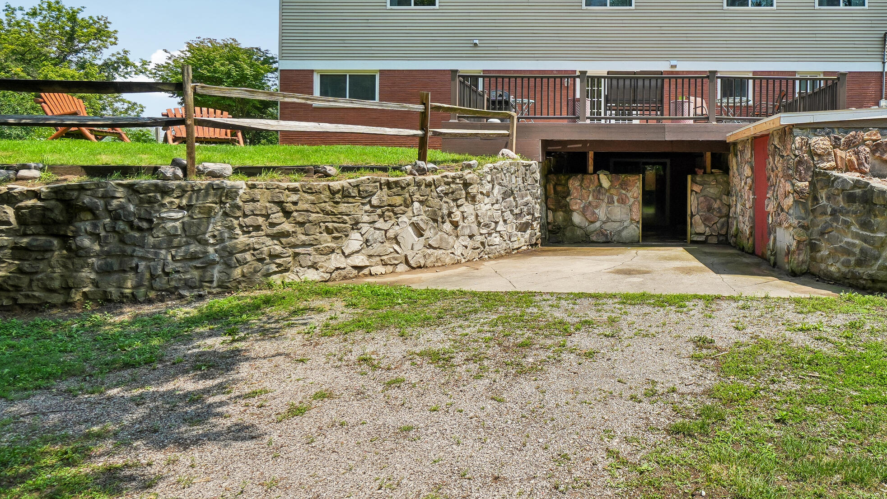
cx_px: 619
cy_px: 197
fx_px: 565
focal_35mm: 24
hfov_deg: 73.0
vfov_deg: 47.4
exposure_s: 1/250
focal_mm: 10
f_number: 8
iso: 100
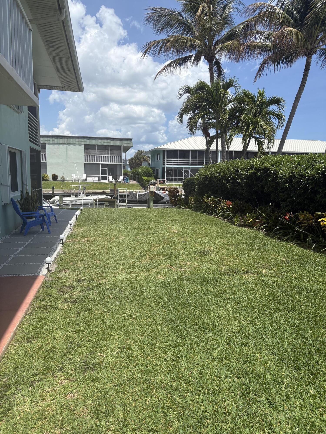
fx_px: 326
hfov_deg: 53.1
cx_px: 163
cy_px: 217
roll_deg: -0.7
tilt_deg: -7.2
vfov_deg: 67.3
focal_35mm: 26
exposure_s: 1/4065
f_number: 1.6
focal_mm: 5.96
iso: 50
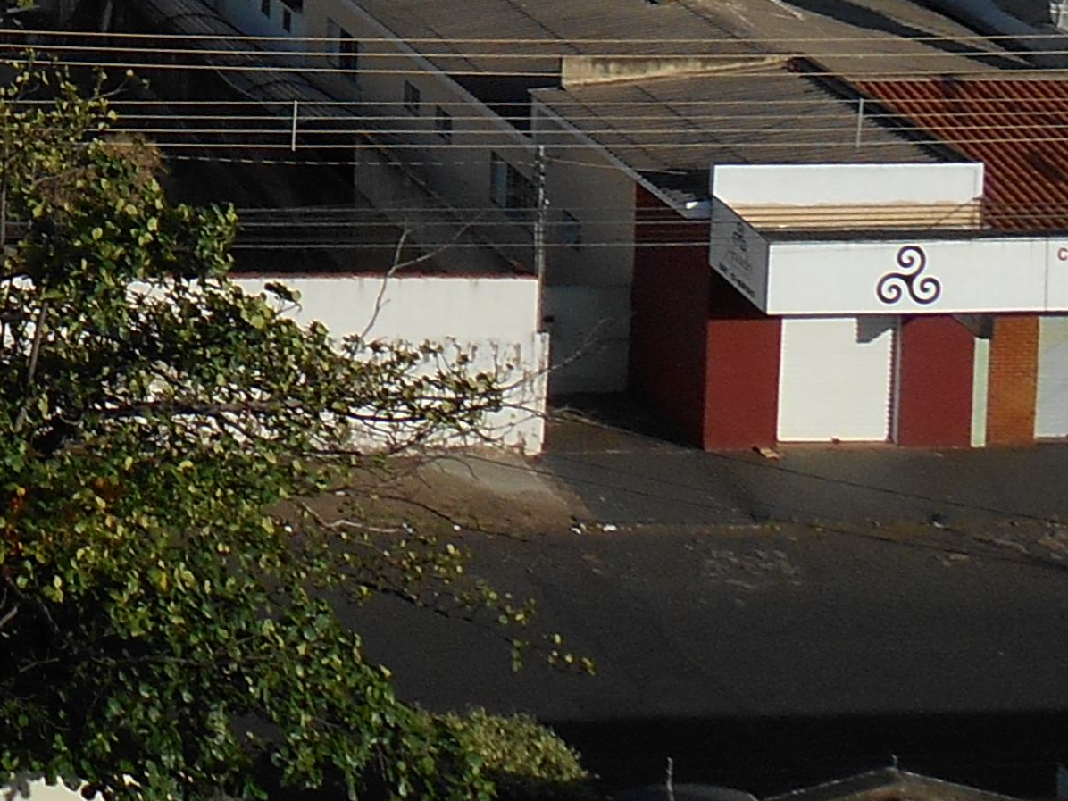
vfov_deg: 11.7
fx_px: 3456
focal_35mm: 112
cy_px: -836
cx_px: -897
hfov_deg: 15.1
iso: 80
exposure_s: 1/1250
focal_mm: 4.7
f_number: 3.4
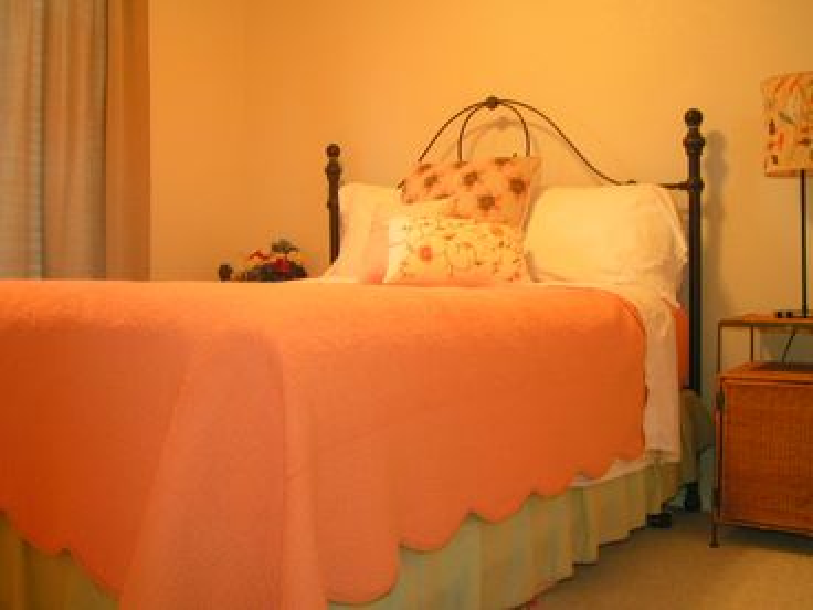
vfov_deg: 37.7
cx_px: 406
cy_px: 305
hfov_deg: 49.0
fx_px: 892
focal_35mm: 38
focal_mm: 5.8
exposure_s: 1/25
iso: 200
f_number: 2.8
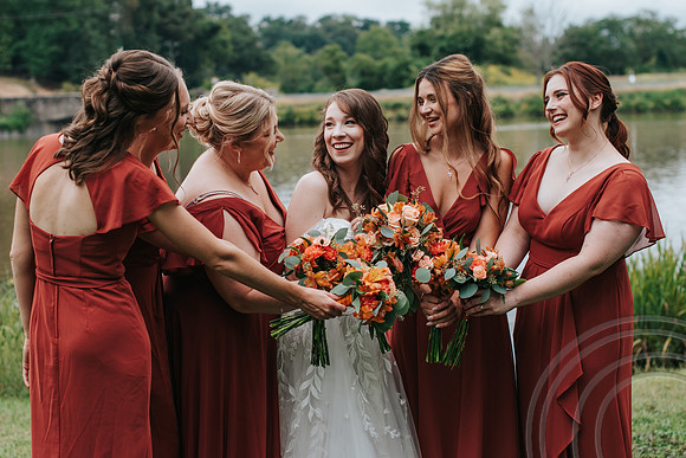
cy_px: 229
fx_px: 1429
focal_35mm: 75
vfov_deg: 18.2
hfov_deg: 27.0
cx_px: 343
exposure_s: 1/1600
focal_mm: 50
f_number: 2.8
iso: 200
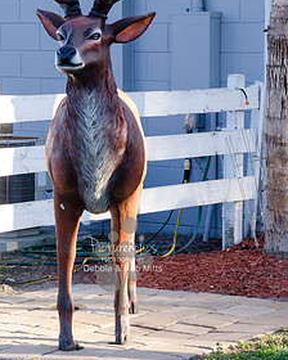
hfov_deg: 8.8
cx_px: 102
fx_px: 1875
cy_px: 120
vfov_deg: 11.0
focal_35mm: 176
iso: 320
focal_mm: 78
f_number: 8
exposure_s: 1/100
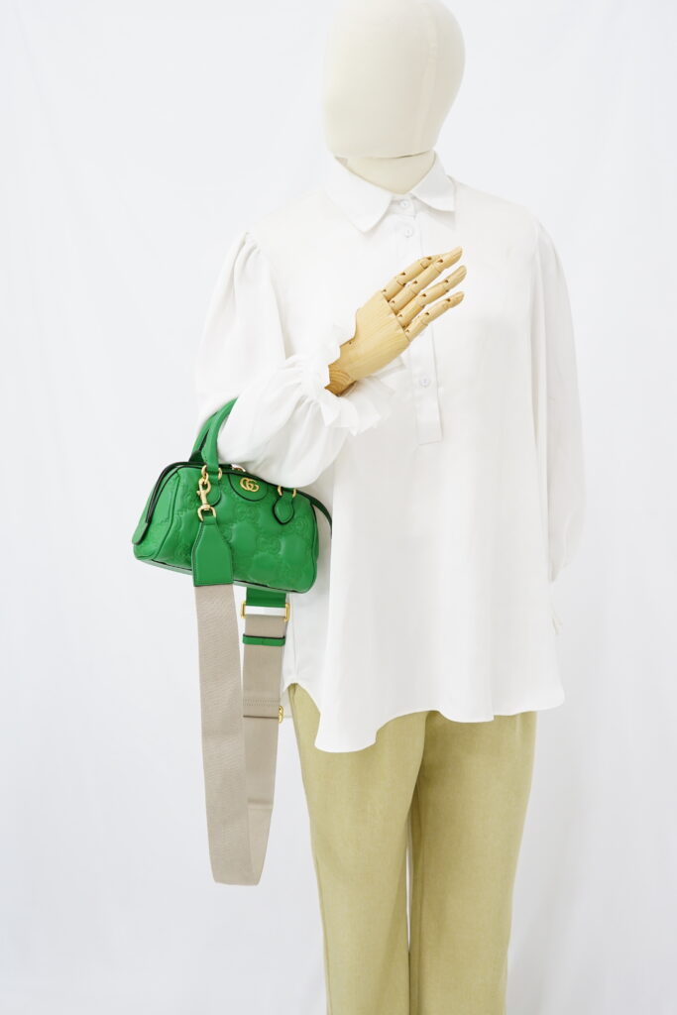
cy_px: 508
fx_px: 1410
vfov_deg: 39.6
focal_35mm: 50
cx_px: 338
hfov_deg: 27.0
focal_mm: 50
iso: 640
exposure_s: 1/8
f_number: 6.3
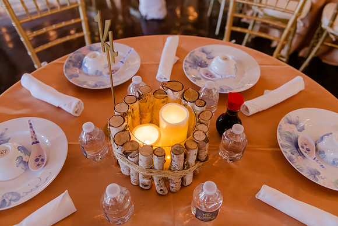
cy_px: 113
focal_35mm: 28
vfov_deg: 46.4
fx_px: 263
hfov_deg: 65.5
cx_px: 169
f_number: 2.8
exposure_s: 1/250
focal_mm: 28
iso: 1600
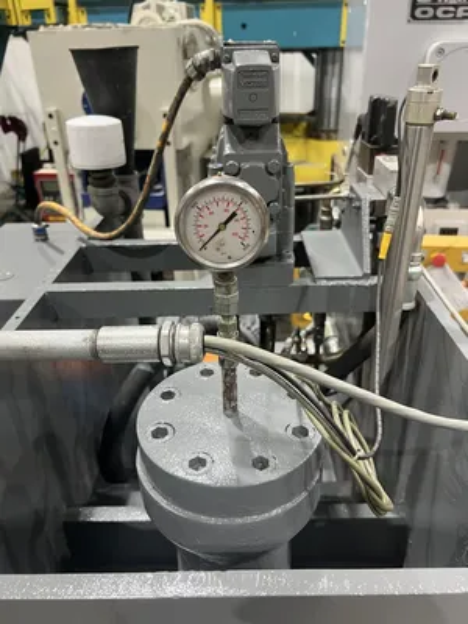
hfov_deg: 53.1
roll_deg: +2.2
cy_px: 312
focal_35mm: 26
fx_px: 469
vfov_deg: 67.3
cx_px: 234
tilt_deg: -29.2
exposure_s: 1/60
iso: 125
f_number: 1.5
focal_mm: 5.7
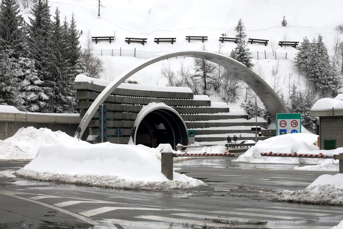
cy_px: 114
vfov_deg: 18.2
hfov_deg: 27.0
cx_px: 172
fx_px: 715
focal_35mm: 75
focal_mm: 50
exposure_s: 1/100
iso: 100
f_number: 6.3
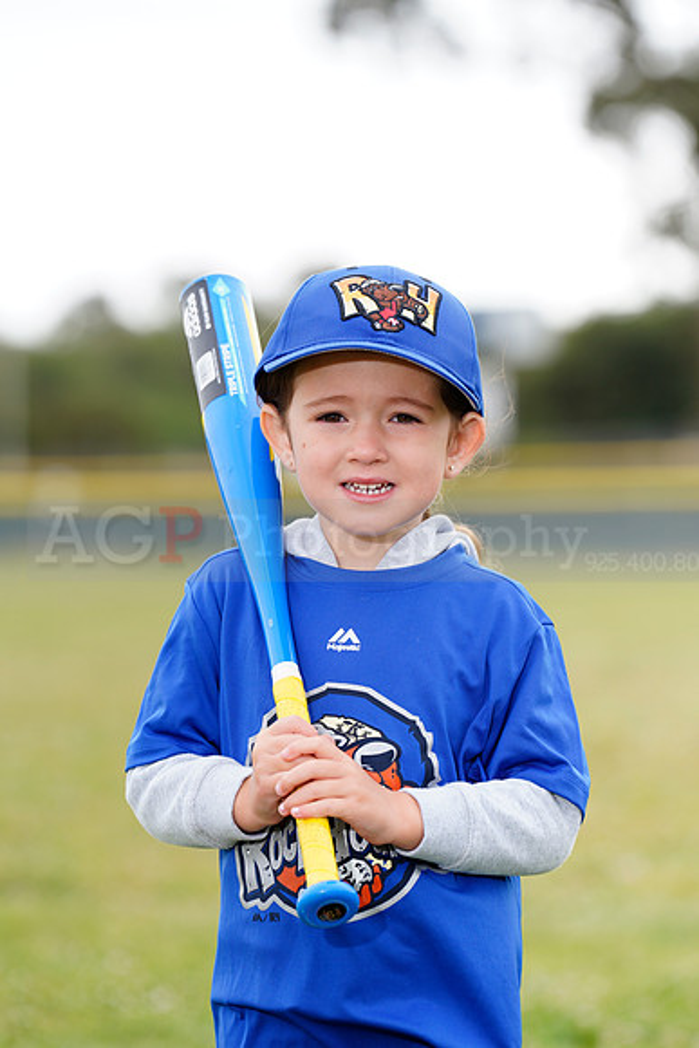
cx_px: 350
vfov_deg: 11.7
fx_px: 5093
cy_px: 524
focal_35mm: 175
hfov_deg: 7.9
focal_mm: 175
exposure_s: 1/250
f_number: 4.5
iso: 100
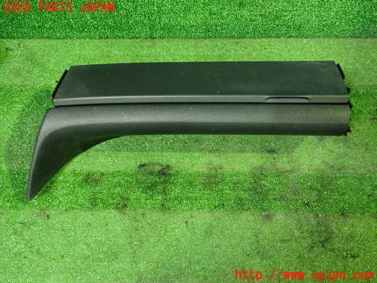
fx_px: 327
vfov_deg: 46.8
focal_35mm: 30
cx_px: 188
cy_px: 142
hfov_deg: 60.0
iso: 800
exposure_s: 1/30
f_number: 2.3
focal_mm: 5.4
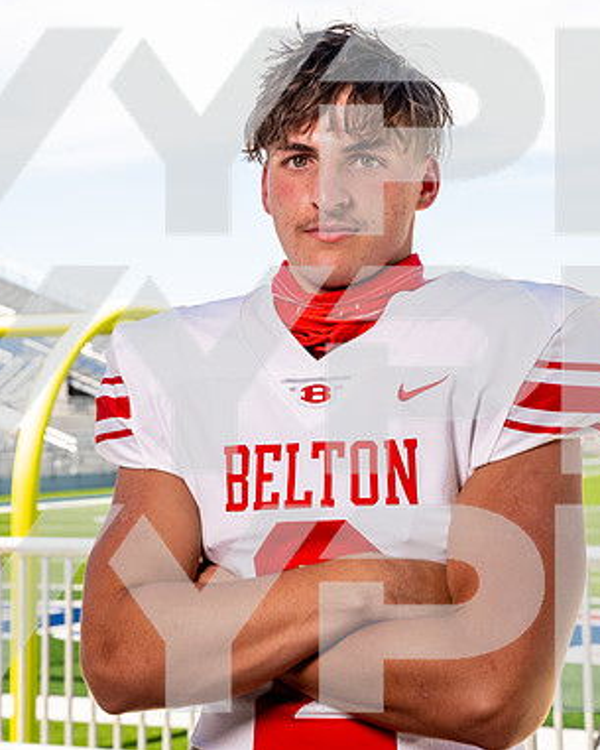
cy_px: 371
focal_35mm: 80
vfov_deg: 23.8
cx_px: 287
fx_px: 1775
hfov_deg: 19.2
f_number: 8
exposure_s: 1/125
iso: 100
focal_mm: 56
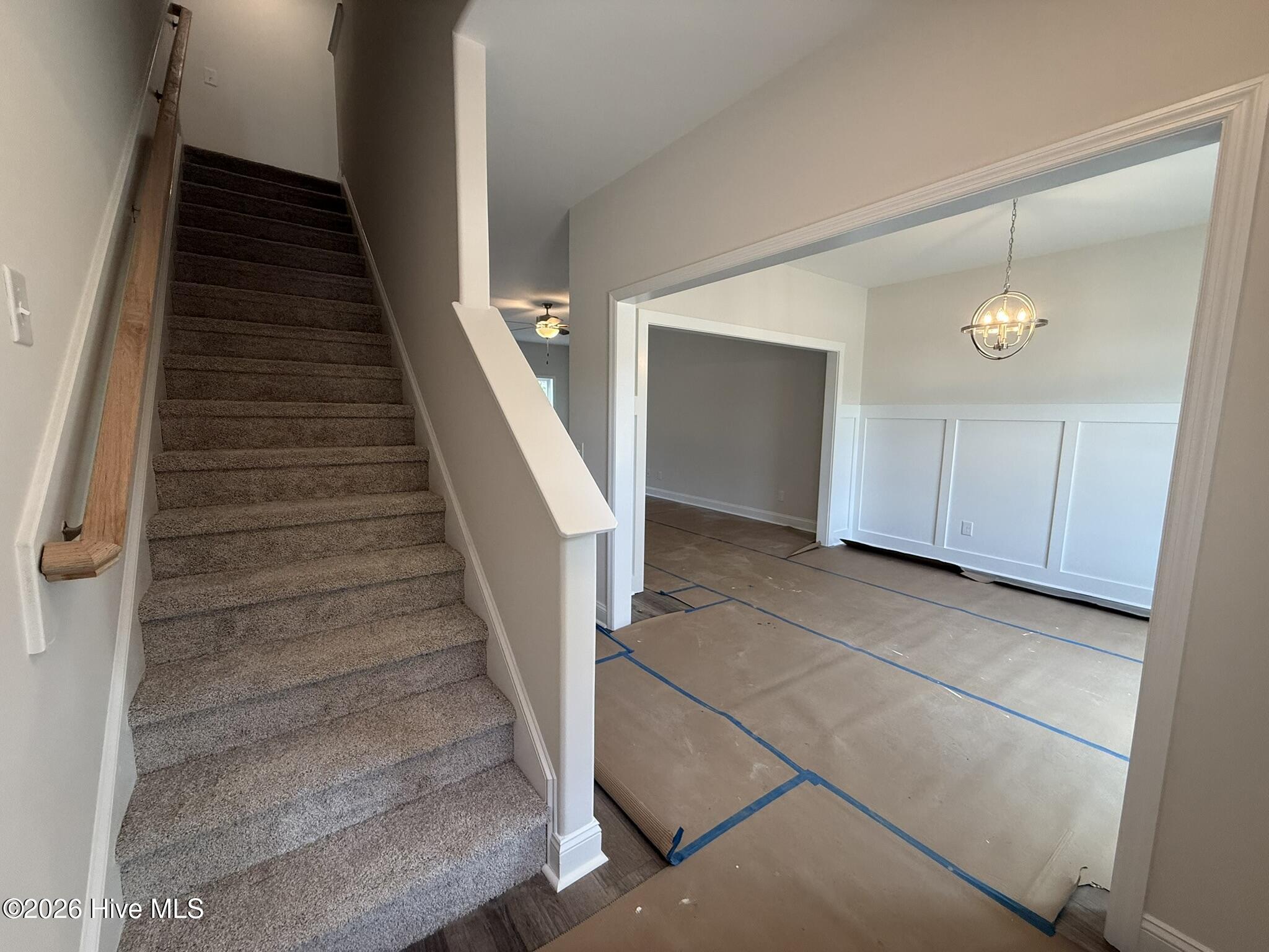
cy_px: 476
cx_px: 634
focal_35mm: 14
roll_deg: -1.0
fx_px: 513
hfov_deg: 102.1
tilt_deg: -6.7
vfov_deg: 85.7
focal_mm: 2.22
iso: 160
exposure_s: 1/120
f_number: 2.2
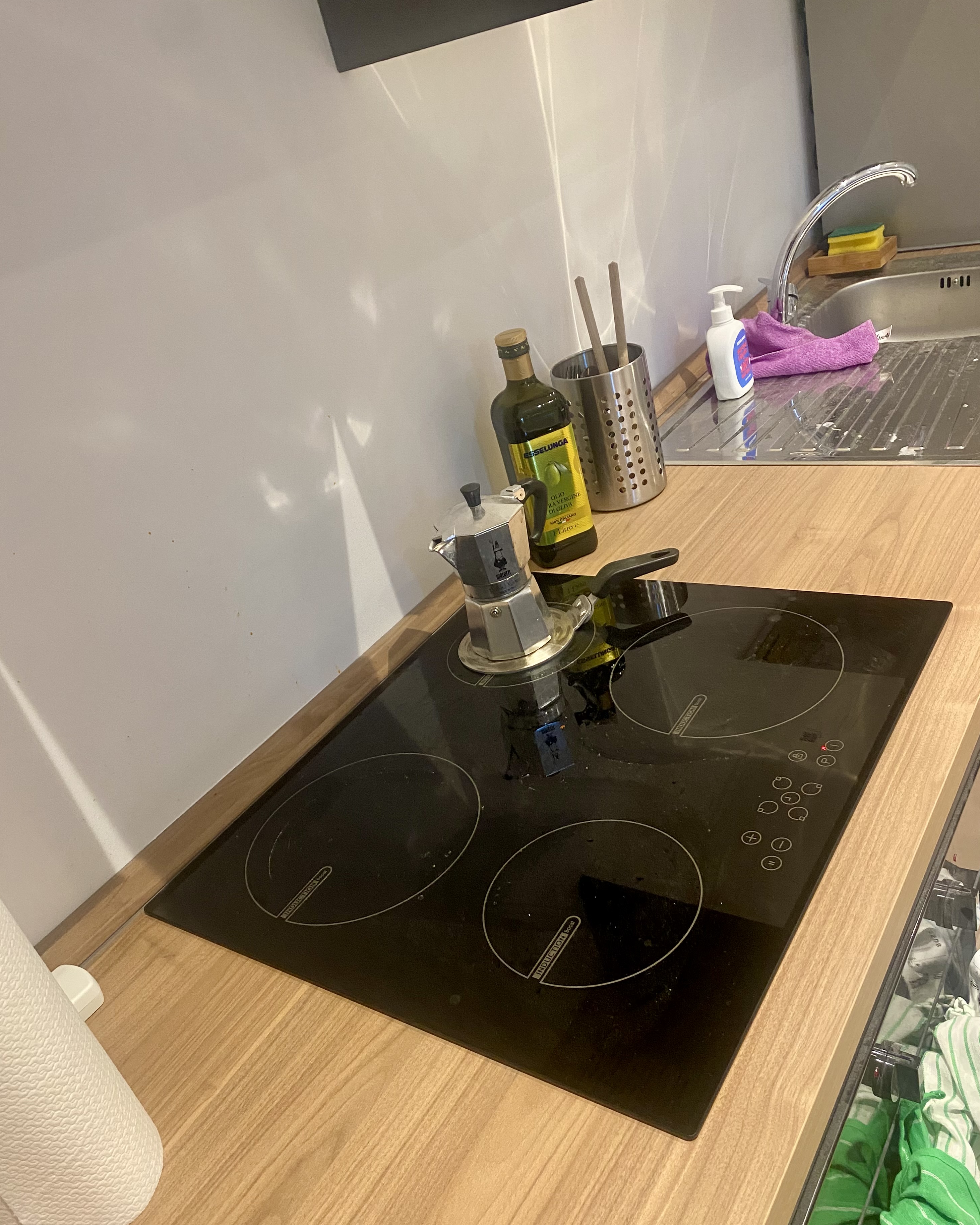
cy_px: 667
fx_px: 1015
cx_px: 477
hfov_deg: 51.5
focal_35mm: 28
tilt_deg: -30.4
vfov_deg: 62.1
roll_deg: +17.0
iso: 250
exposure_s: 1/50
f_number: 1.8
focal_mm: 4.25
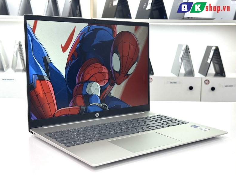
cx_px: 119
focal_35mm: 49
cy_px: 87
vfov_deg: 29.7
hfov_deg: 38.9
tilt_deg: -8.2
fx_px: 334
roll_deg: -0.4
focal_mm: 6.76
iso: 64
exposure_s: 1/100
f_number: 1.78
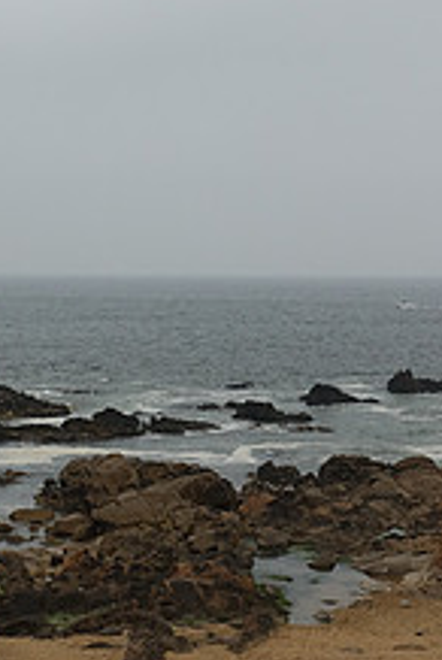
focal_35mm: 85
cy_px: 216
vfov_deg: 23.8
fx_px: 1560
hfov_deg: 16.1
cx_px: 157
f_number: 5.6
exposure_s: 1/100
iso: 125
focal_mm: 11.81
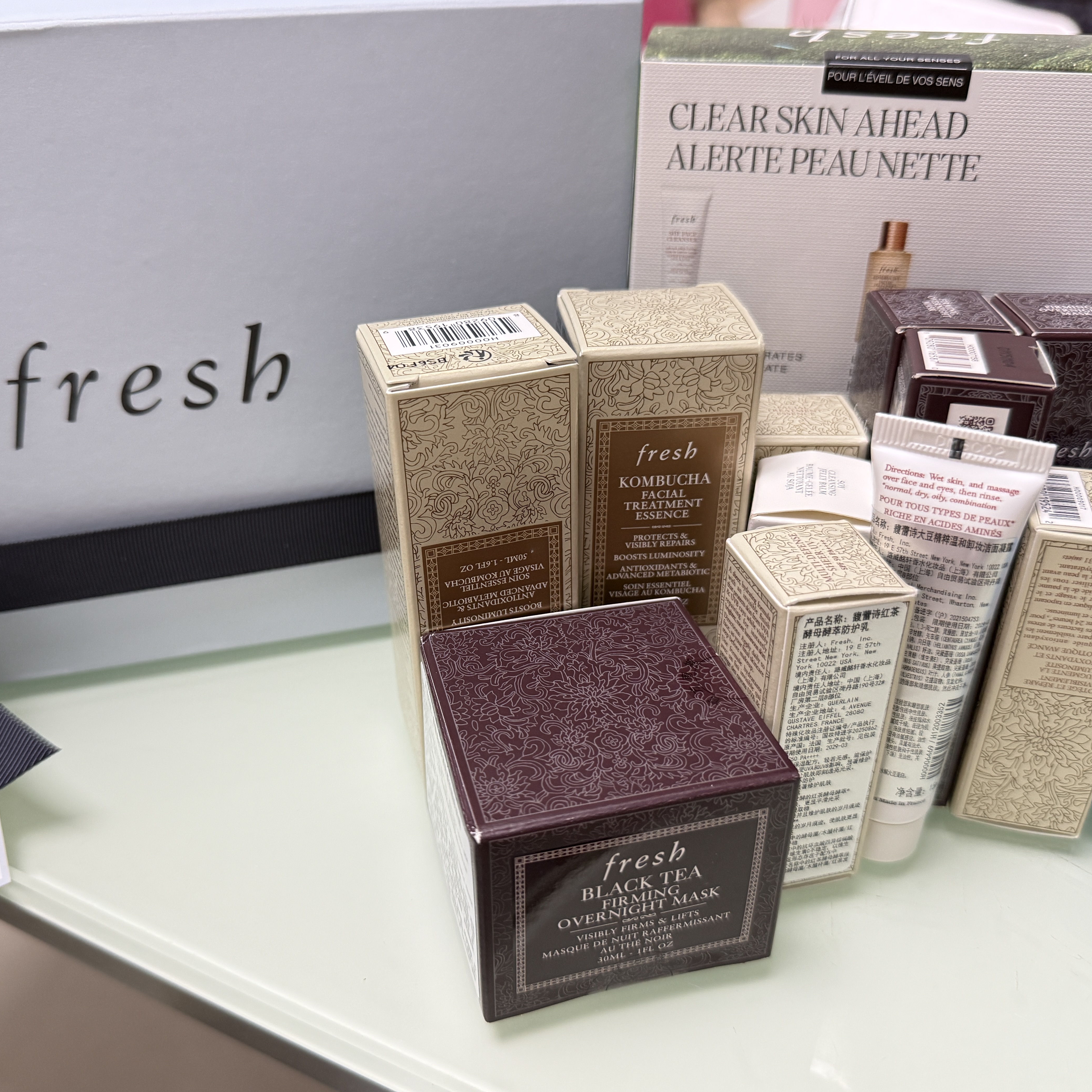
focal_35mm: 29
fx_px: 1035
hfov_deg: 55.5
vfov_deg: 55.6
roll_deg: +0.6
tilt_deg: -30.1
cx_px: 493
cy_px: 542
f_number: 1.78
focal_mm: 6.76
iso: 320
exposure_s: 1/60
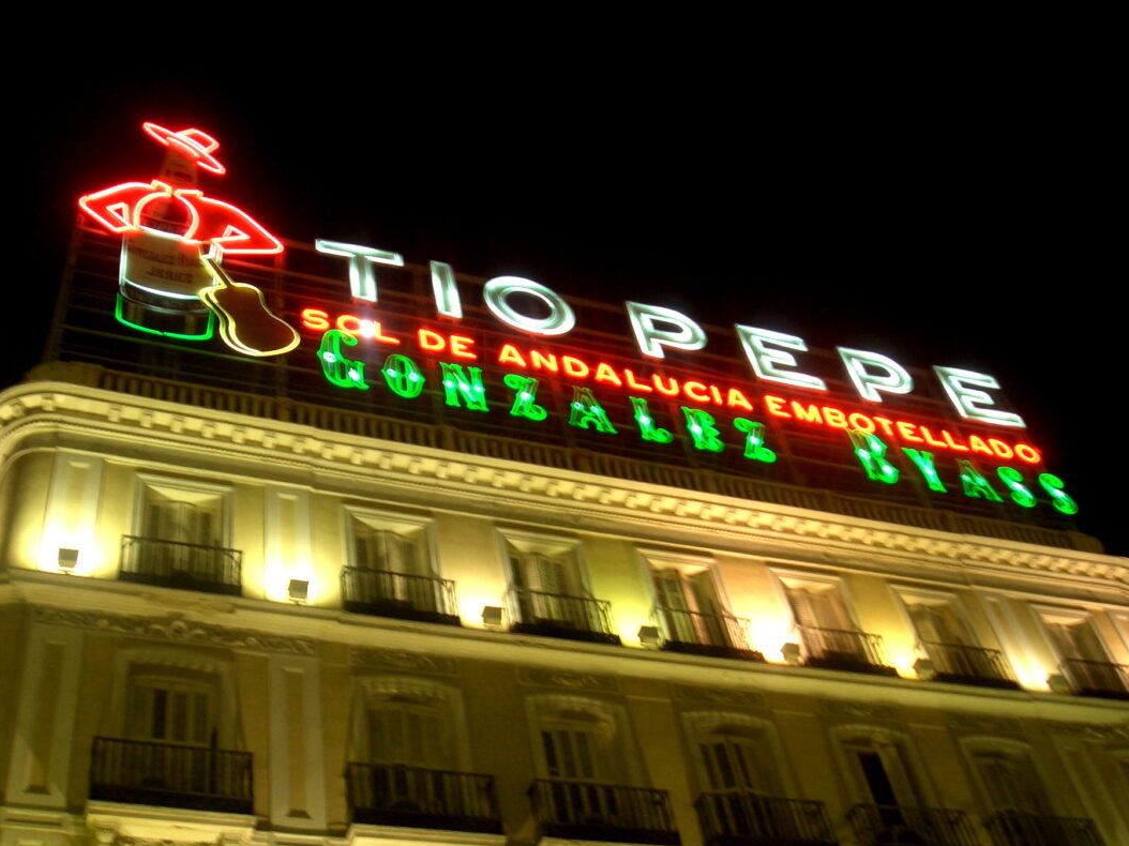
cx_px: 503
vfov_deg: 35.1
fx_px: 1337
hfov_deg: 45.7
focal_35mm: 41
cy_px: 458
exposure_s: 1/4
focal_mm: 4.8
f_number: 4
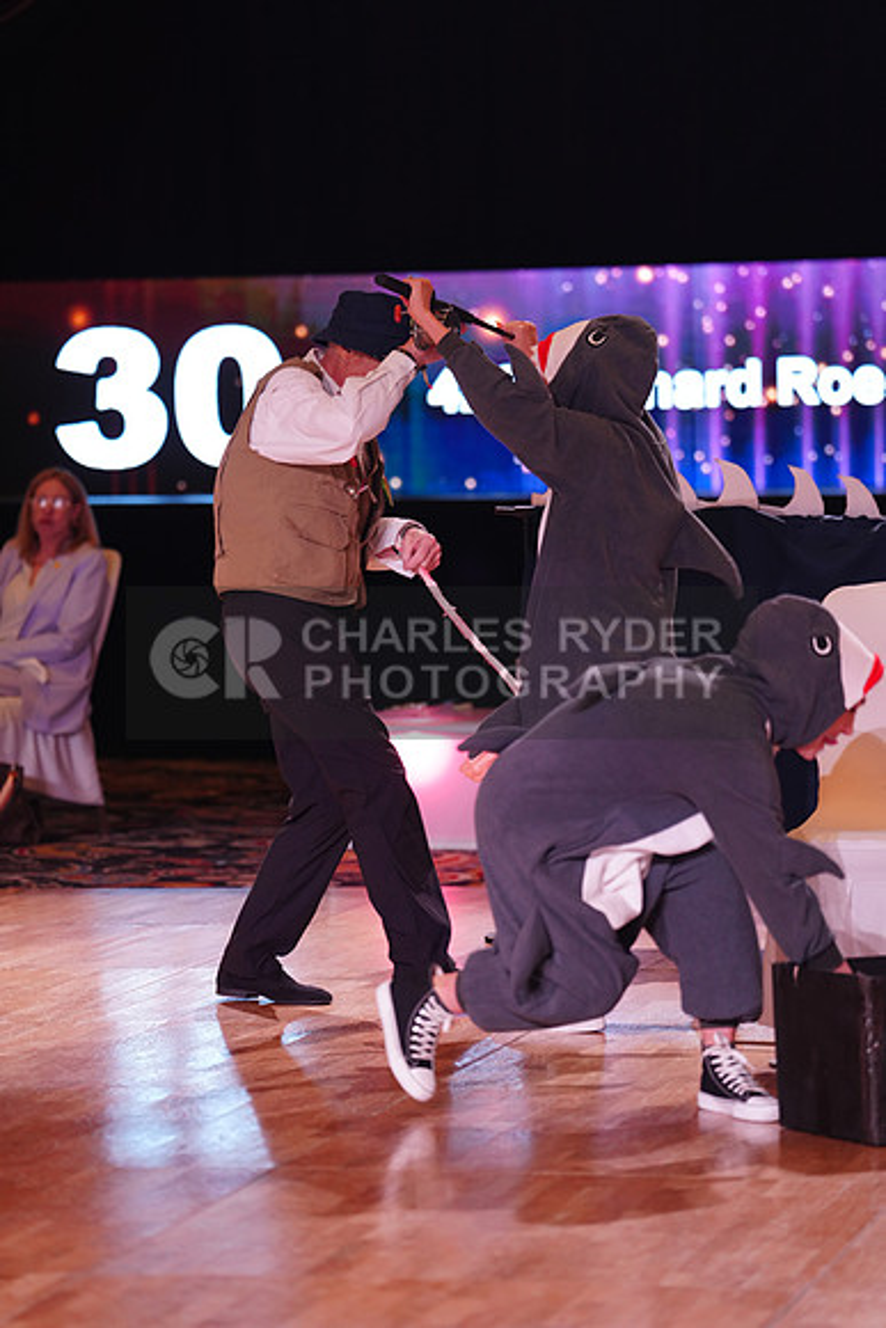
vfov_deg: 14.8
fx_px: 5128
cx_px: 443
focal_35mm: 139
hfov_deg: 9.9
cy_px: 664
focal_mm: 139
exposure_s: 1/250
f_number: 2.8
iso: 800
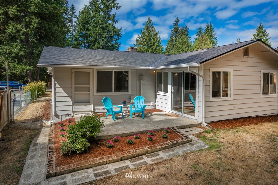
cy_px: 92
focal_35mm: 22
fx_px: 170
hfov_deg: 78.6
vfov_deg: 57.2
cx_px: 139
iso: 100
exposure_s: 1/240
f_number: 2.8
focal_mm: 8.38
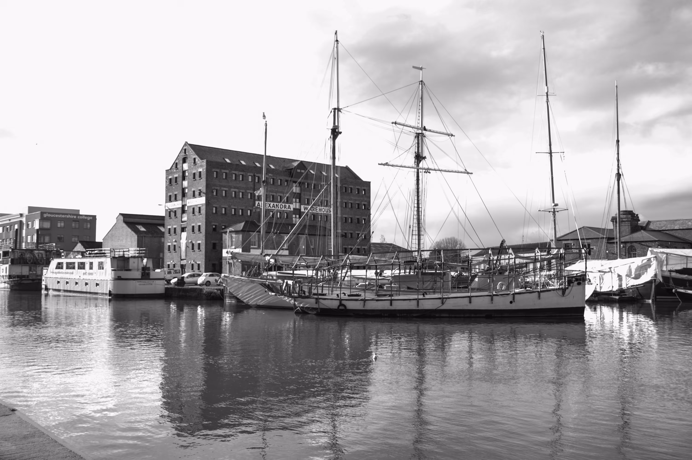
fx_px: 634
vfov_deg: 39.9
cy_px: 230
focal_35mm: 33
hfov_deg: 57.3
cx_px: 346
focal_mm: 22
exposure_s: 1/160
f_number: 5
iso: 100
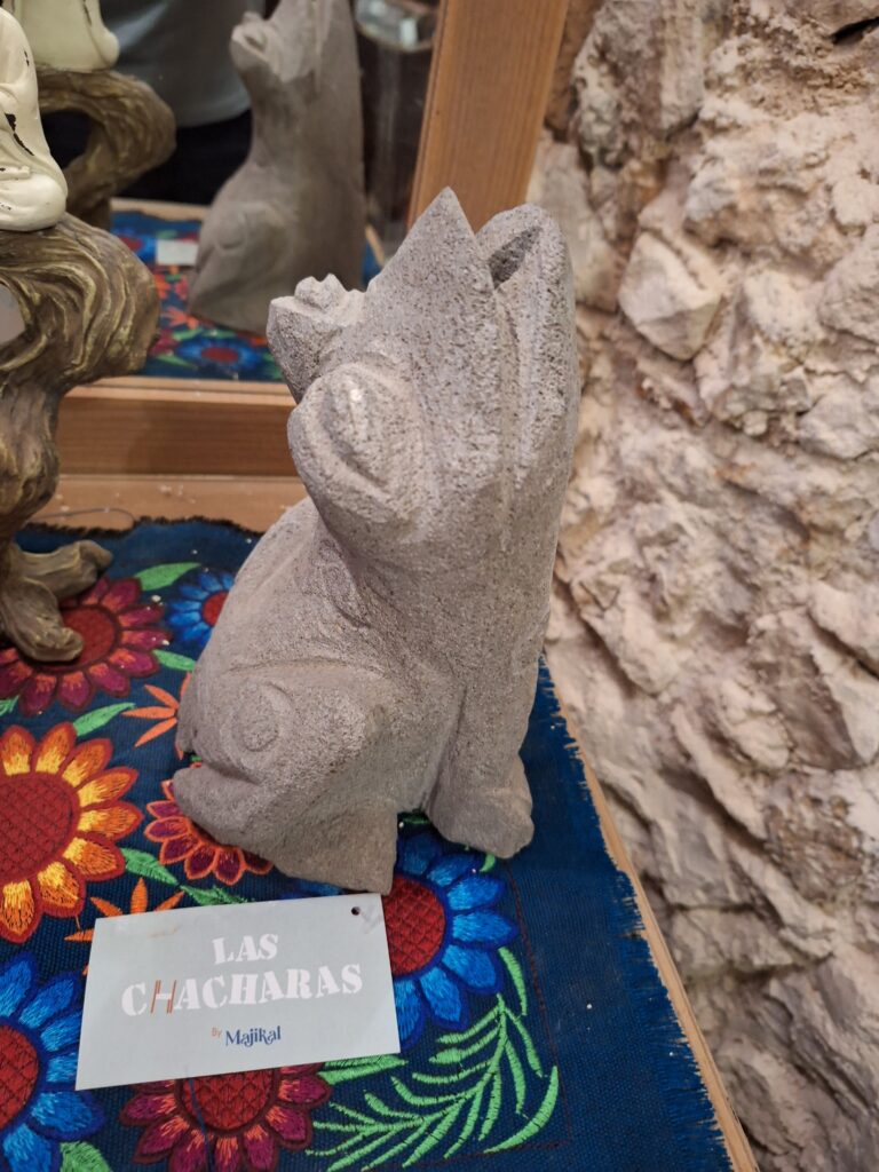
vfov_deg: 73.9
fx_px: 779
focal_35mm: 23
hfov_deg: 58.9
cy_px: 586
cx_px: 440
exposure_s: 1/20
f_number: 1.8
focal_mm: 5.54
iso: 500
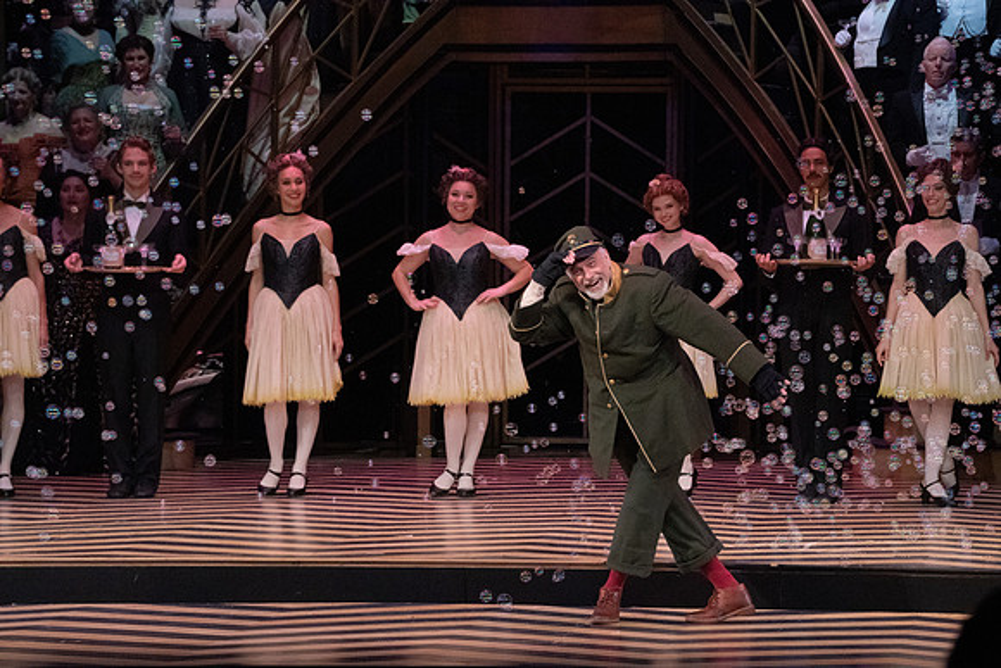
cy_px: 334
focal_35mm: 187
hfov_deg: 11.0
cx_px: 500
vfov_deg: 7.3
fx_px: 5201
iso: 12800
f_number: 18
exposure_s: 1/400
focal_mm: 187
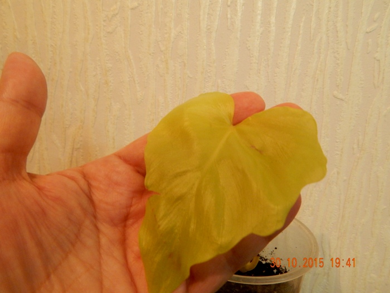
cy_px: 146
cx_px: 195
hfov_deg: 69.4
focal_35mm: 25
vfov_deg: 54.9
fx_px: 282
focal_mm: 4.5
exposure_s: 1/25
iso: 400
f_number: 3.1
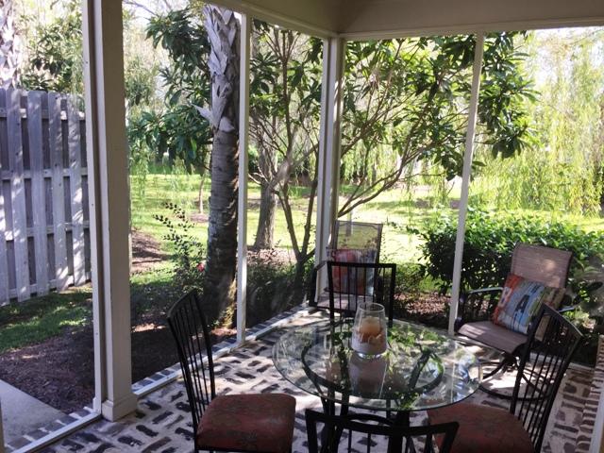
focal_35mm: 29
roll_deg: -2.8
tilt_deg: -11.5
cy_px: 226
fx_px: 506
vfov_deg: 48.2
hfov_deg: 61.7
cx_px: 302
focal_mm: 4.15
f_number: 2.2
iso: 50
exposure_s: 1/120
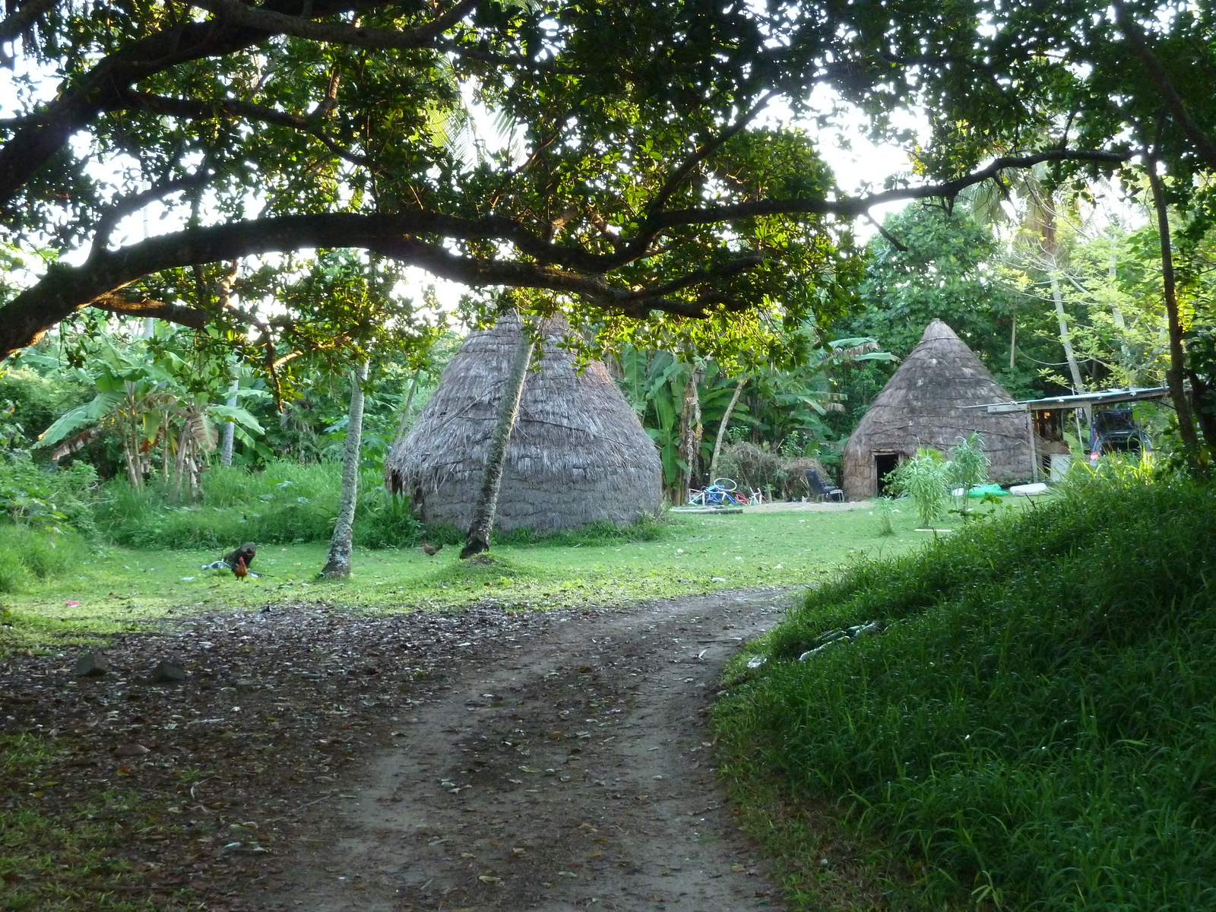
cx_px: 608
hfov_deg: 34.9
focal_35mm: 55
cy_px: 456
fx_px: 1932
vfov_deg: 26.6
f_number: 3.9
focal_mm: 9.1
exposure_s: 1/30
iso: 400
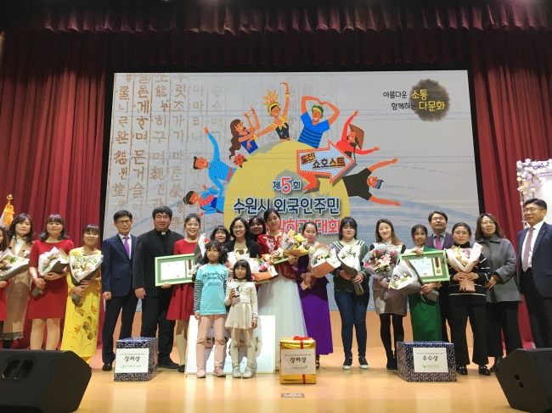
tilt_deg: +13.9
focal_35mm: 29
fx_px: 462
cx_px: 276
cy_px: 206
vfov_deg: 48.2
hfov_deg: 61.7
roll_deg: +0.6
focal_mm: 4.15
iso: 32
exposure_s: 1/30
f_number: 2.2
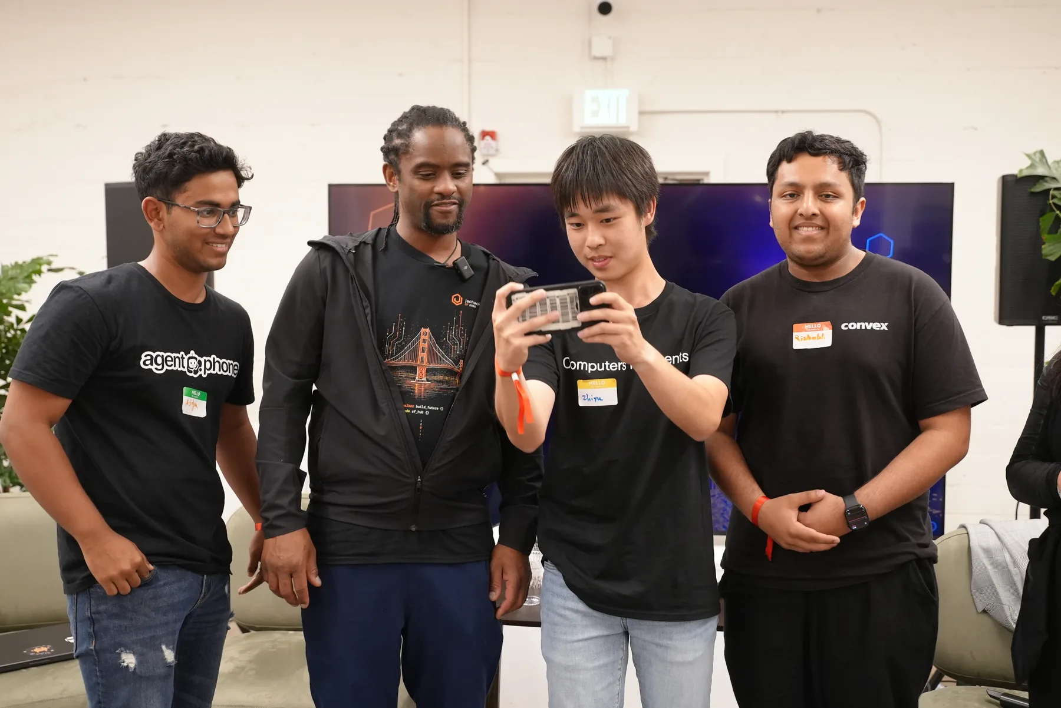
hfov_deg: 48.4
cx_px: 530
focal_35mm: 40
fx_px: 1179
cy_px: 354
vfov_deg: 33.4
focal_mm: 40
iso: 4000
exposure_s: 1/160
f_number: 4
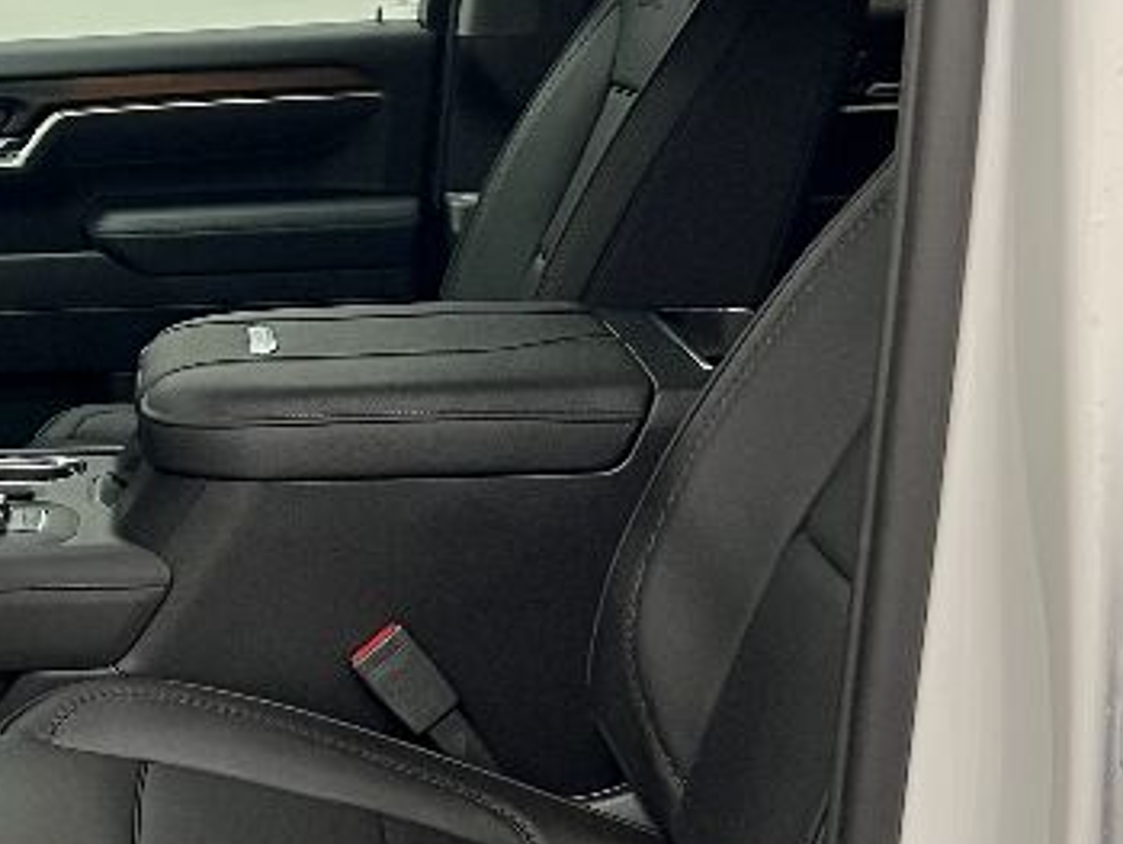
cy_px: 424
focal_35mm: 76
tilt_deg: -13.2
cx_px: 0
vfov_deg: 19.4
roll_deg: +1.7
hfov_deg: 24.5
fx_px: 2467
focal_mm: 5.7
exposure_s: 1/60
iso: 100
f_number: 1.5
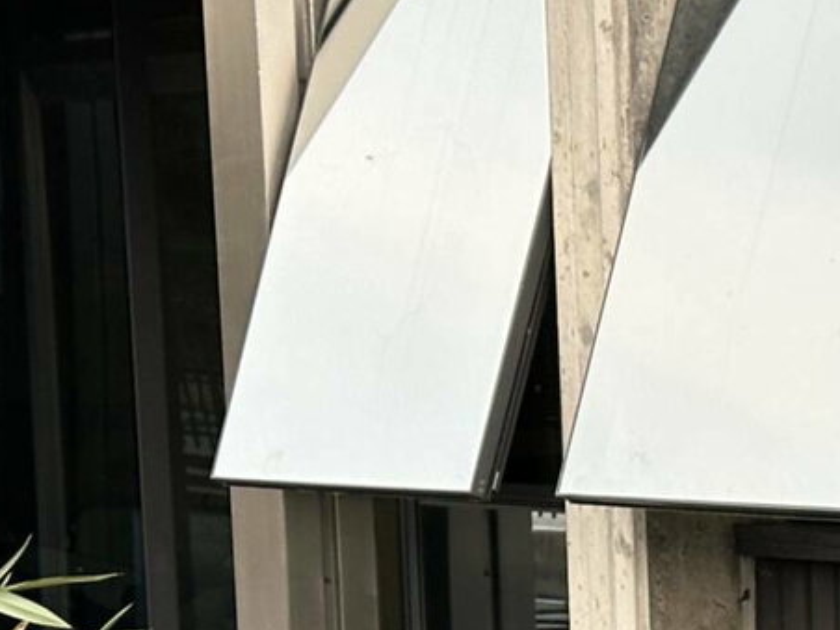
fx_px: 4635
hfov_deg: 10.1
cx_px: 1145
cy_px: 1162
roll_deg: +0.5
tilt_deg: -9.9
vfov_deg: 7.5
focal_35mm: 191
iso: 80
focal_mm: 6.86
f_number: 1.78
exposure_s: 1/95
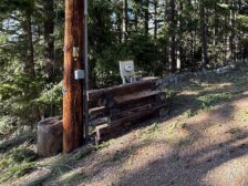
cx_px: 203
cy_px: 59
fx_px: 179
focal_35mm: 25
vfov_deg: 53.5
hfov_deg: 62.7
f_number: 2.2
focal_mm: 2.22
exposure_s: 1/124
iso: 64
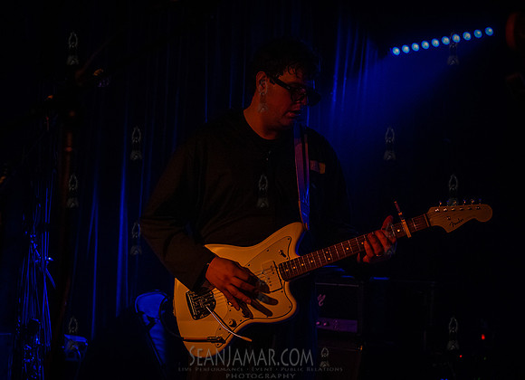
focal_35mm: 65
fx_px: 973
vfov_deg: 22.1
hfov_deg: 30.2
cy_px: 179
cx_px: 223
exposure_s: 1/250
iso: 16000
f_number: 3.2
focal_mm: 58
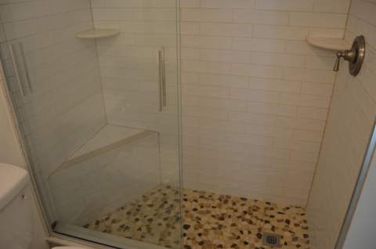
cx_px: 188
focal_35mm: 27
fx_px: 281
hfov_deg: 67.5
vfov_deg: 47.7
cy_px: 124
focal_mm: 18
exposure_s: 1/60
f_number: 4
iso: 400
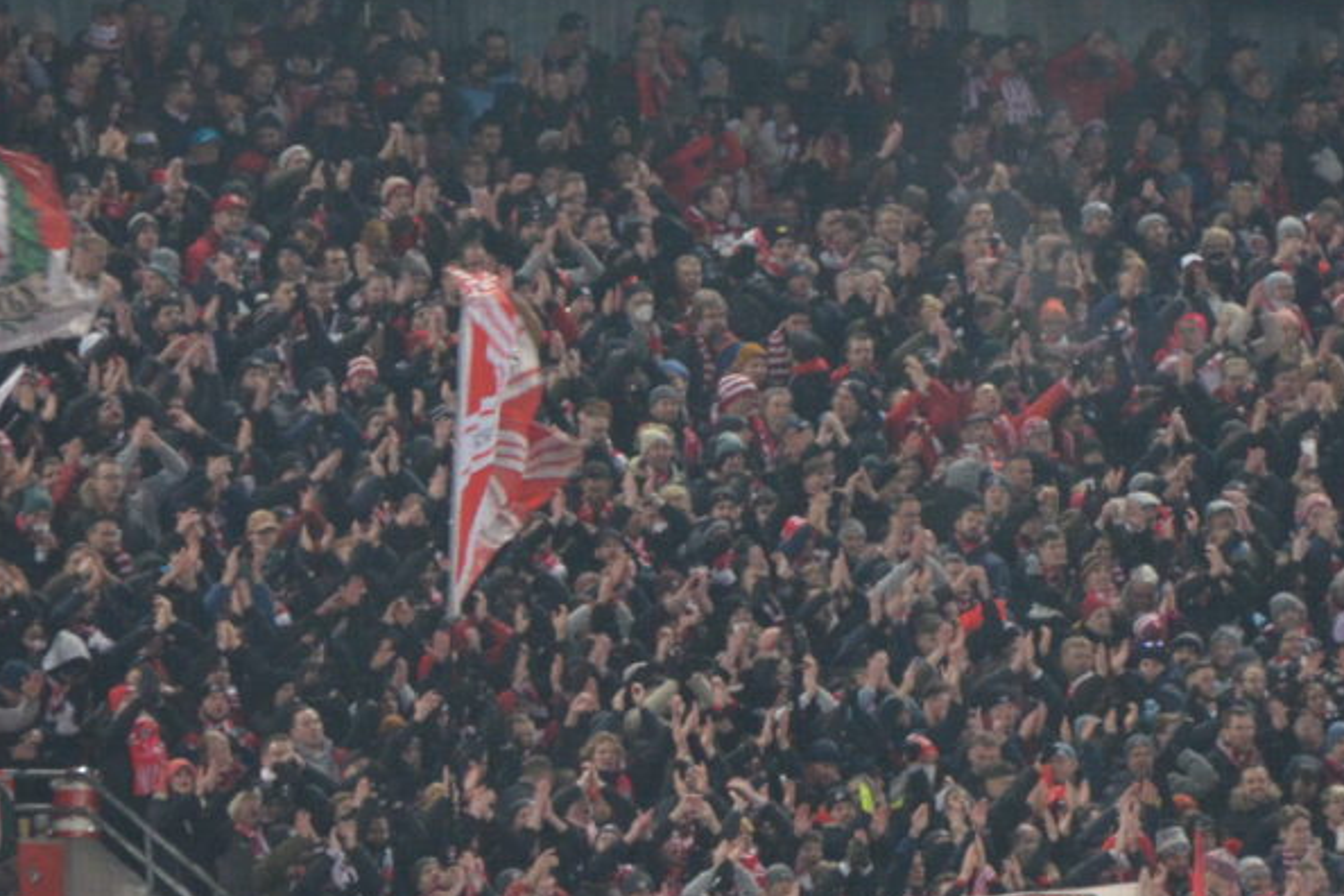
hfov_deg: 4.9
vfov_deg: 3.2
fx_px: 15804
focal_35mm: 423
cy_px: 715
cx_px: 921
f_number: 5.6
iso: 1250
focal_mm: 105
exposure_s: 1/125
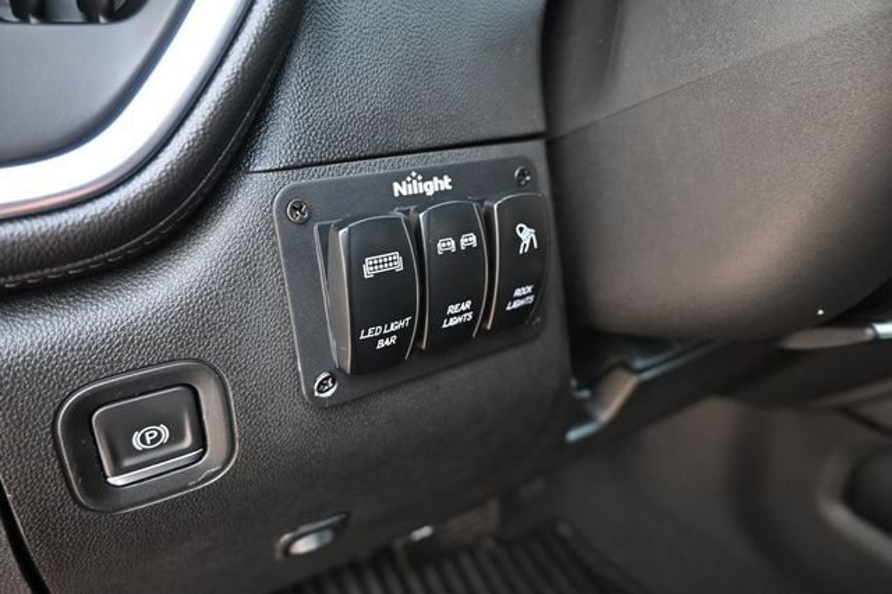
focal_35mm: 24
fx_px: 594
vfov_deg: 53.1
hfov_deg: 73.8
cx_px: 446
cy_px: 297
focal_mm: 16
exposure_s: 1/125
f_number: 3.5
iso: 1250
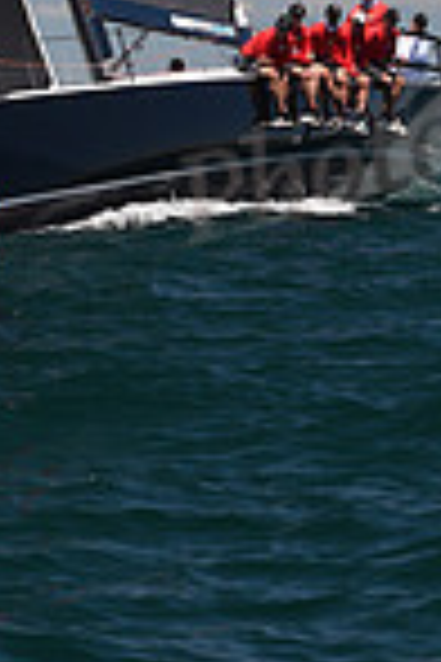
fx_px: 5788
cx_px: -52
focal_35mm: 315
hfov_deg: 4.4
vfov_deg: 6.4
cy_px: -500
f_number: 5.6
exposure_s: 1/800
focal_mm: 80
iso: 250
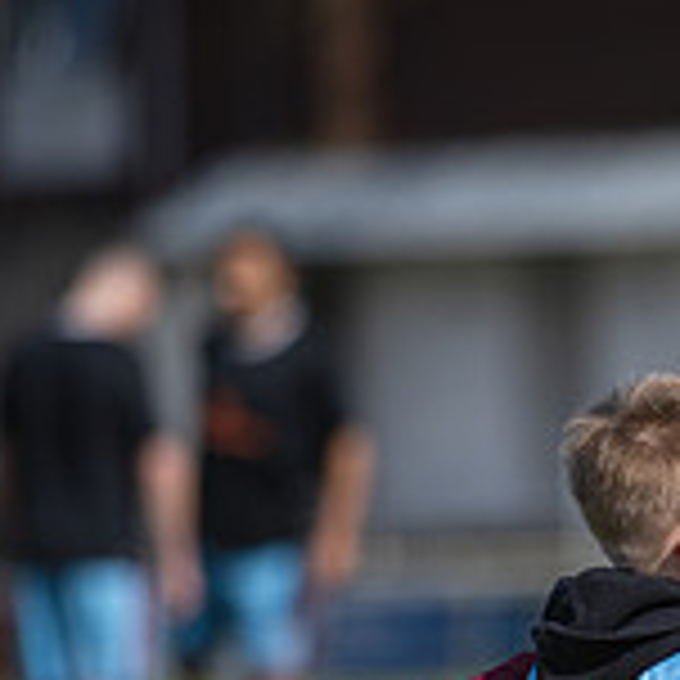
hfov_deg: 3.4
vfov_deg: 3.4
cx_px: 938
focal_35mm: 514
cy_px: 716
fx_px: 11424
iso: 32
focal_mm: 135
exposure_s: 1/2000
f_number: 2
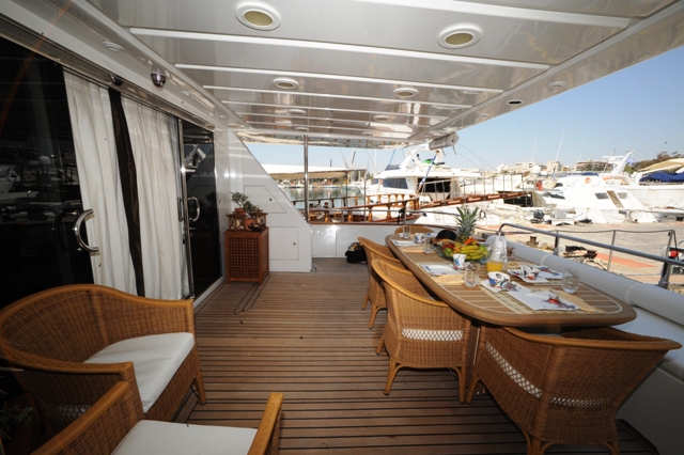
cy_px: 228
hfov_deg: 104.3
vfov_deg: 81.1
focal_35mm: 14
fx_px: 266
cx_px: 342
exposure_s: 1/250
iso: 1000
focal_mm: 14
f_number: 20
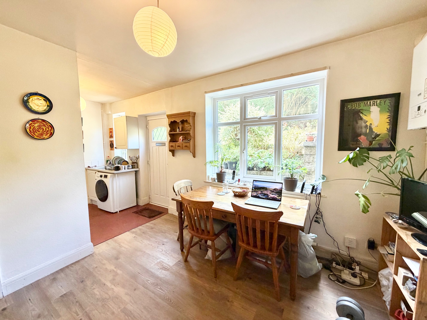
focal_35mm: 14
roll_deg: +0.5
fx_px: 173
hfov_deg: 102.1
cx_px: 214
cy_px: 160
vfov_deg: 85.7
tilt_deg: -3.7
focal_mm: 2.22
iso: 250
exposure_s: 1/121
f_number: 2.2
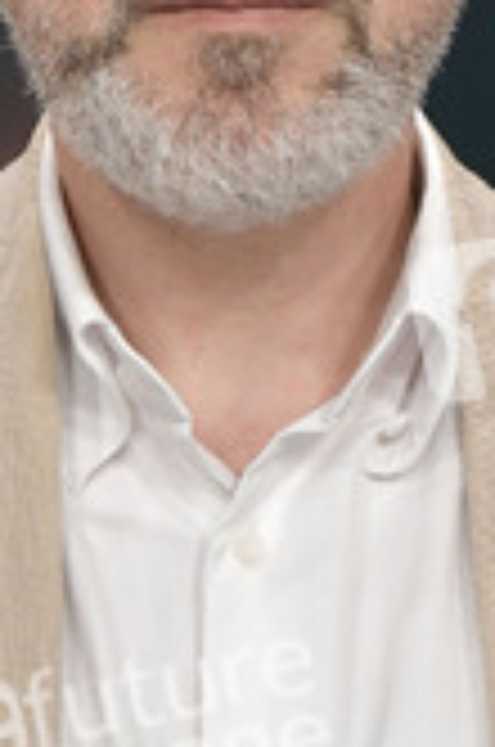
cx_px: 230
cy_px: 72
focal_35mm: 116
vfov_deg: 17.4
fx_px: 2402
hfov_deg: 11.8
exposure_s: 1/200
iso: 2500
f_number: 5.6
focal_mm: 48
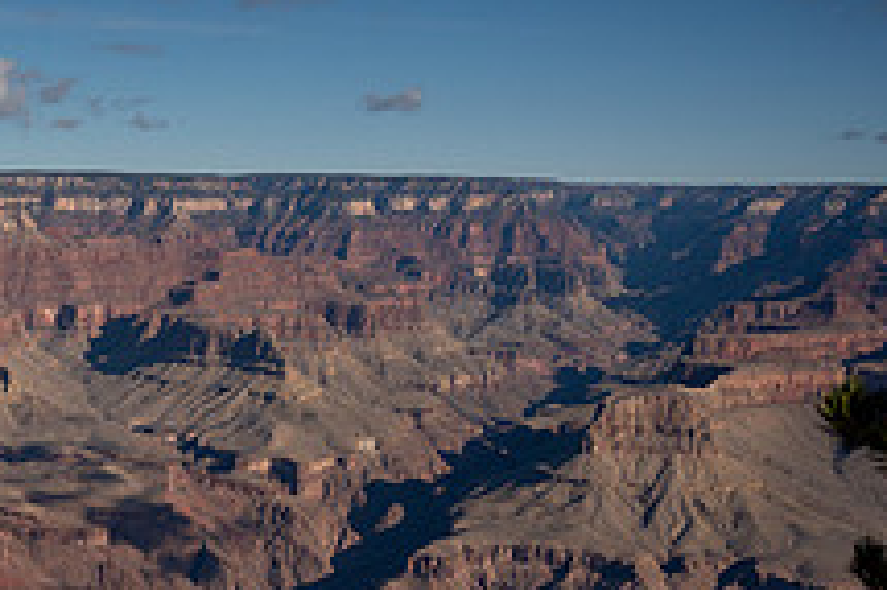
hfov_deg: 28.4
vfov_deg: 20.2
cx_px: -33
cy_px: 512
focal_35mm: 66
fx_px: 1625
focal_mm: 24
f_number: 4
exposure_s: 1/8000
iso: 400
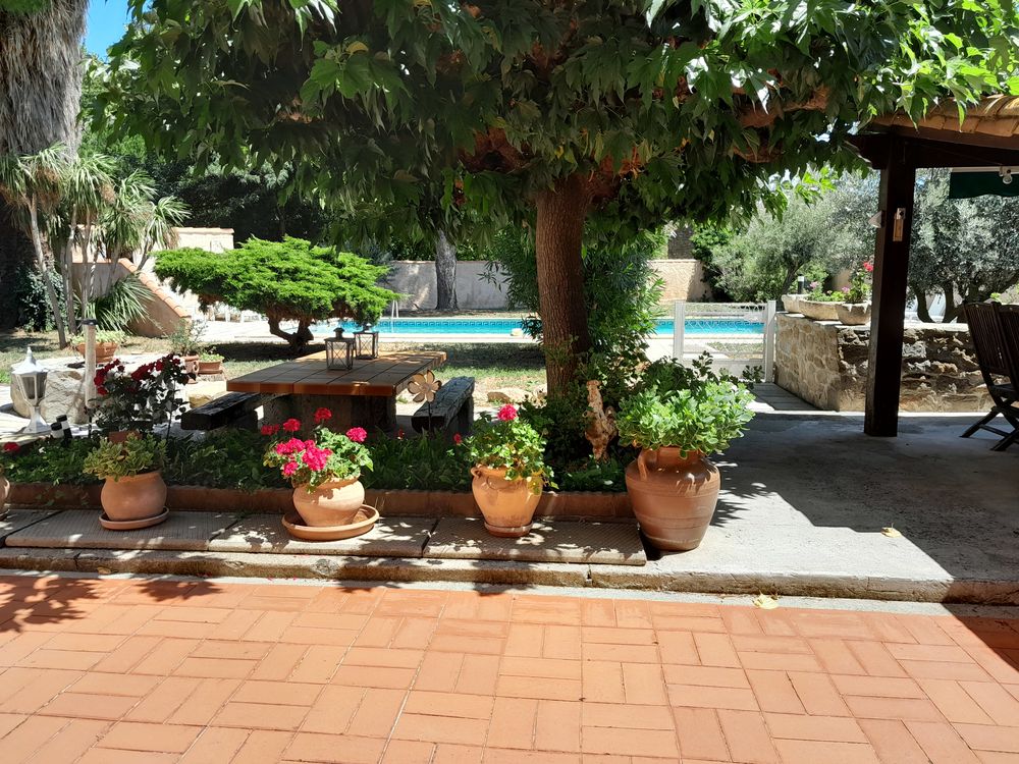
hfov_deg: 65.3
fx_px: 795
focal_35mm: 27
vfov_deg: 51.4
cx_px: 510
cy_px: 382
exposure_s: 1/270
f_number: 1.8
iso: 40
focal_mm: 4
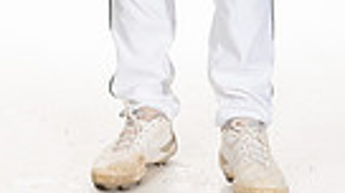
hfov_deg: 10.9
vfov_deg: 5.8
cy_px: -302
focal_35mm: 198
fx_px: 1808
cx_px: 74
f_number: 6.3
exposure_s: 1/250
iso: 400
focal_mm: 57
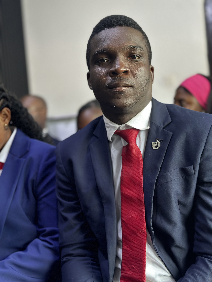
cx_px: 106
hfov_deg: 30.3
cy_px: 141
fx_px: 392
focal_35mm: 48
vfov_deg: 39.7
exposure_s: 1/52
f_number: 1.78
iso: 200
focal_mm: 6.86
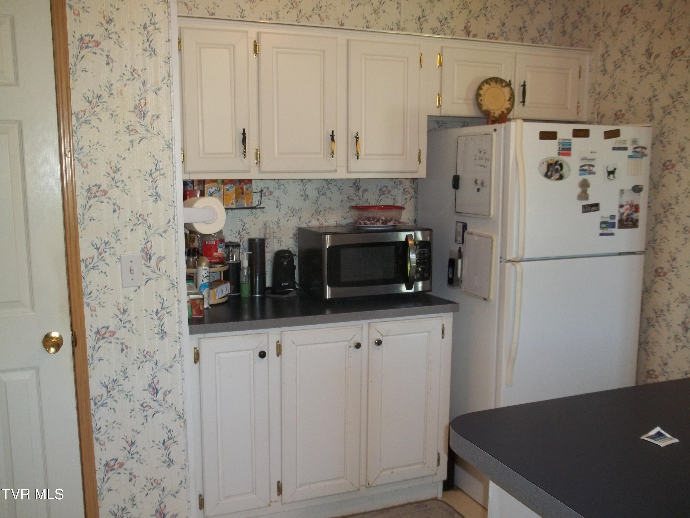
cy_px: 259
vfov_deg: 42.9
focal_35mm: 33
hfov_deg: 55.4
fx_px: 658
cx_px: 345
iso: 160
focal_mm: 5.9
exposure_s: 1/30
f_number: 3.3
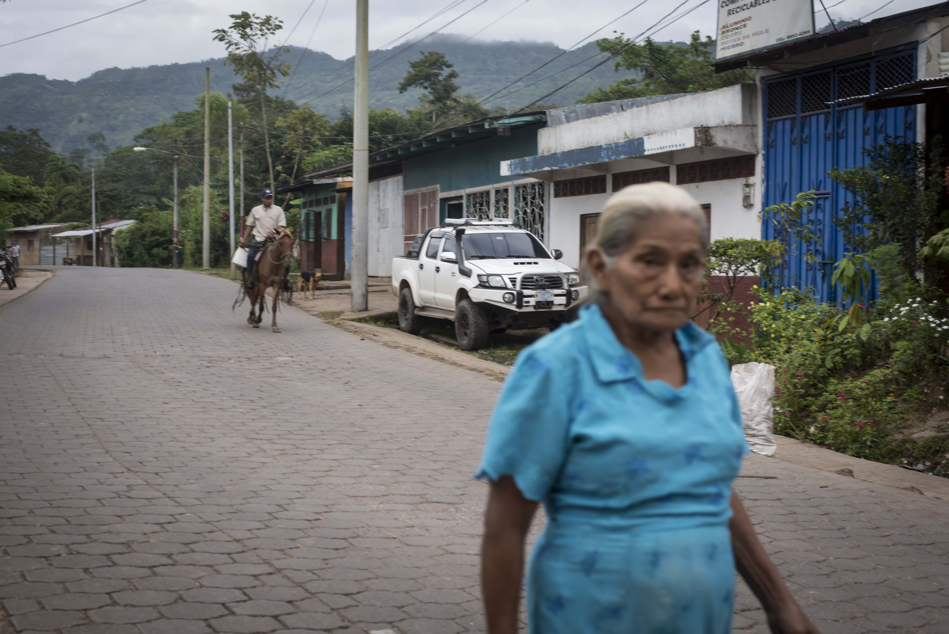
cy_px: 317
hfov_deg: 39.6
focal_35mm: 50
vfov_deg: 27.0
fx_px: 1318
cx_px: 474
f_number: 5.6
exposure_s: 1/200
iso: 200
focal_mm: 50
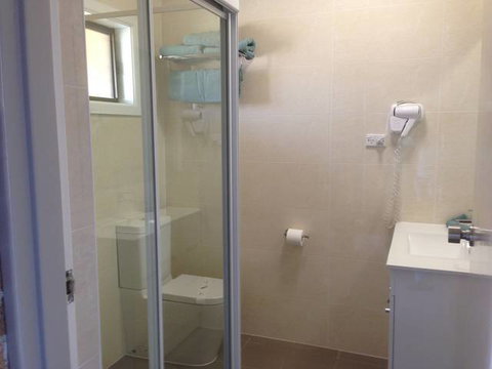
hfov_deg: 55.4
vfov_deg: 42.9
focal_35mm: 33
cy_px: 184
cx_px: 246
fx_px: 469
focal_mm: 4.13
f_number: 2.4
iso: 64
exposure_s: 1/20
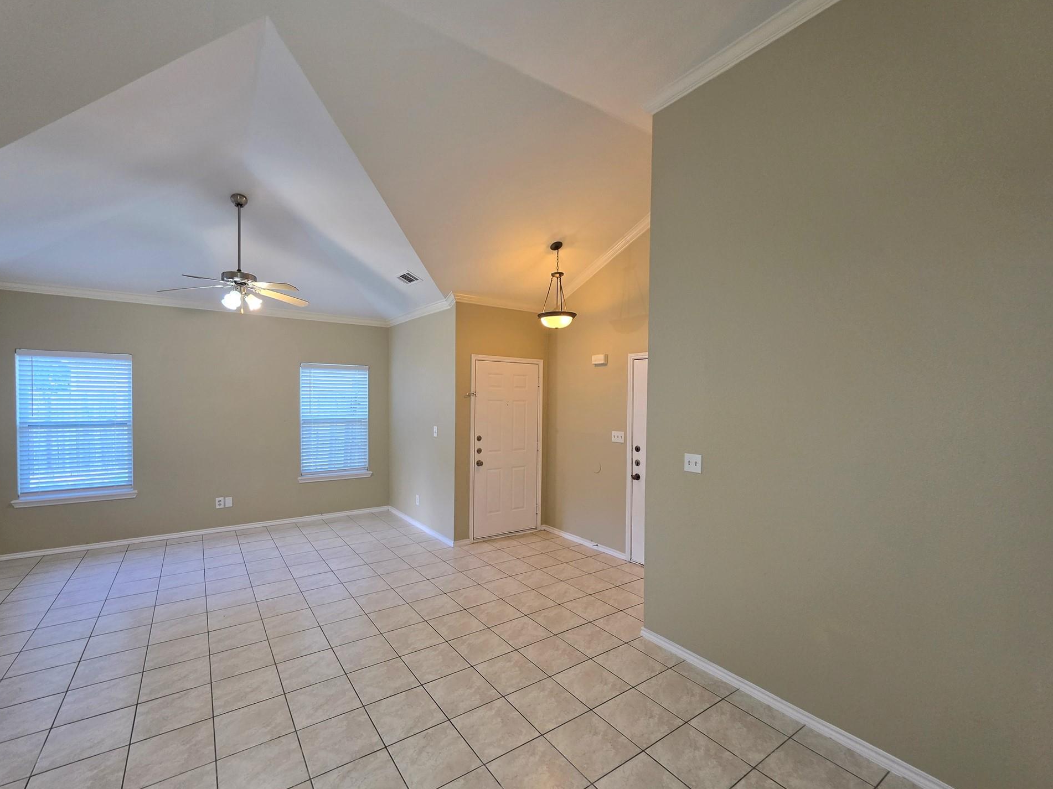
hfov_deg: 102.0
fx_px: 426
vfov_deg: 85.6
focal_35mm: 14
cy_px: 409
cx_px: 497
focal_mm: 2.2
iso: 160
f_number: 1.9
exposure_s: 1/120
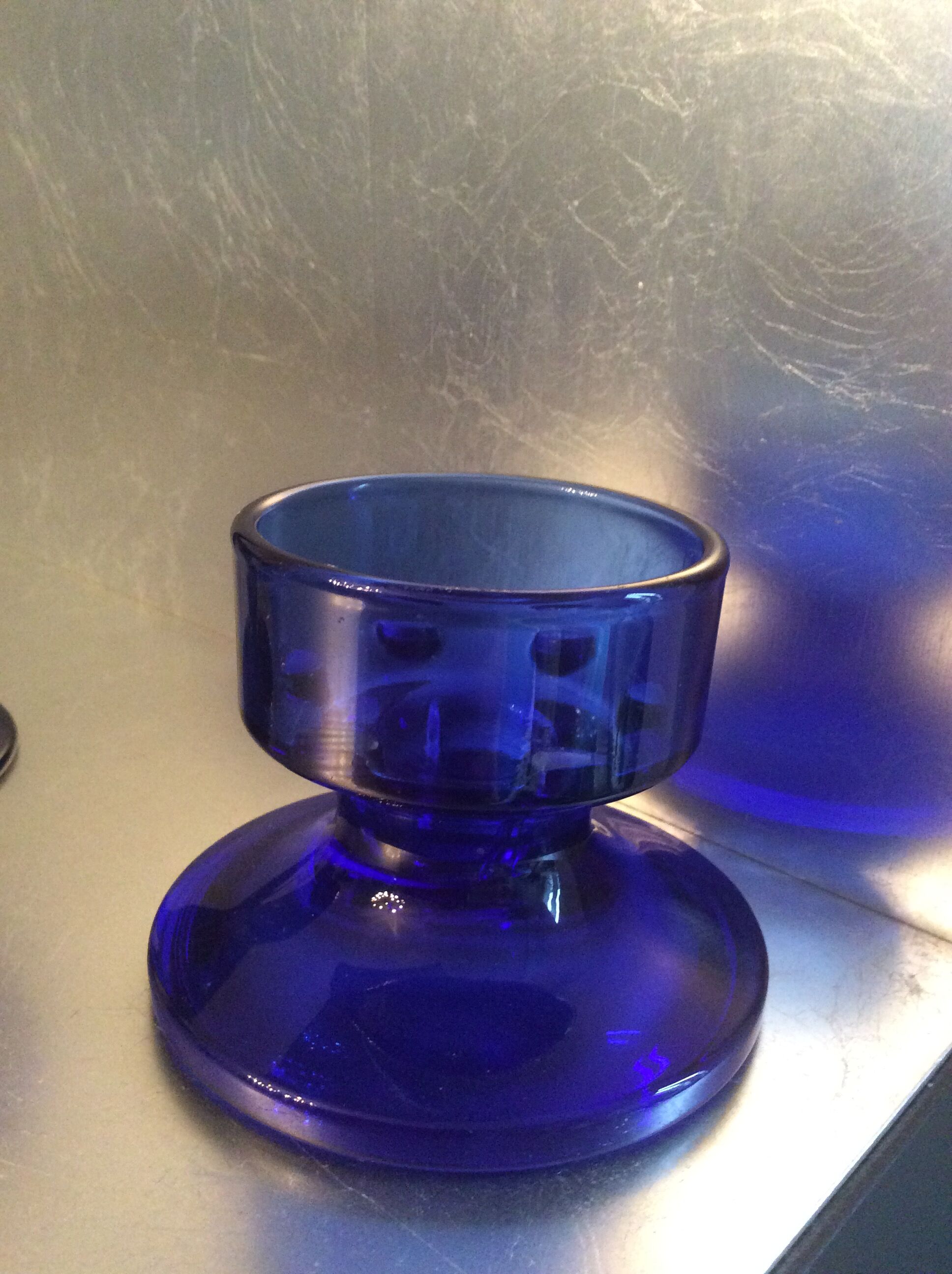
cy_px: 637
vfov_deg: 56.9
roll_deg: -2.2
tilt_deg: -20.9
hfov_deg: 44.1
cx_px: 476
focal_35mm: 32
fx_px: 1177
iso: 320
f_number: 2.4
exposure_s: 1/17
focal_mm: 3.3
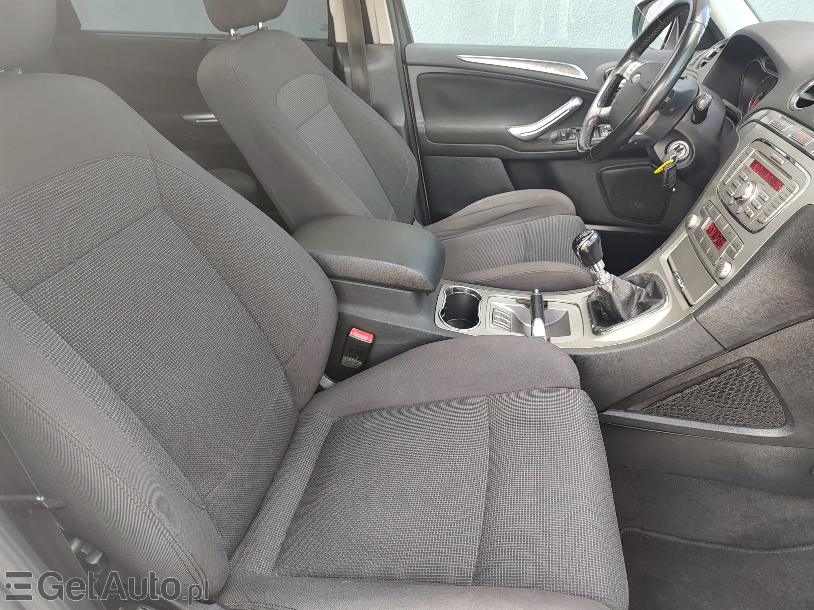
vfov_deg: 58.9
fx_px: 541
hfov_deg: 73.9
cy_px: 305
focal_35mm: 23
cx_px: 407
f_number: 1.8
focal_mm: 5.56
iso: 169
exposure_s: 1/50
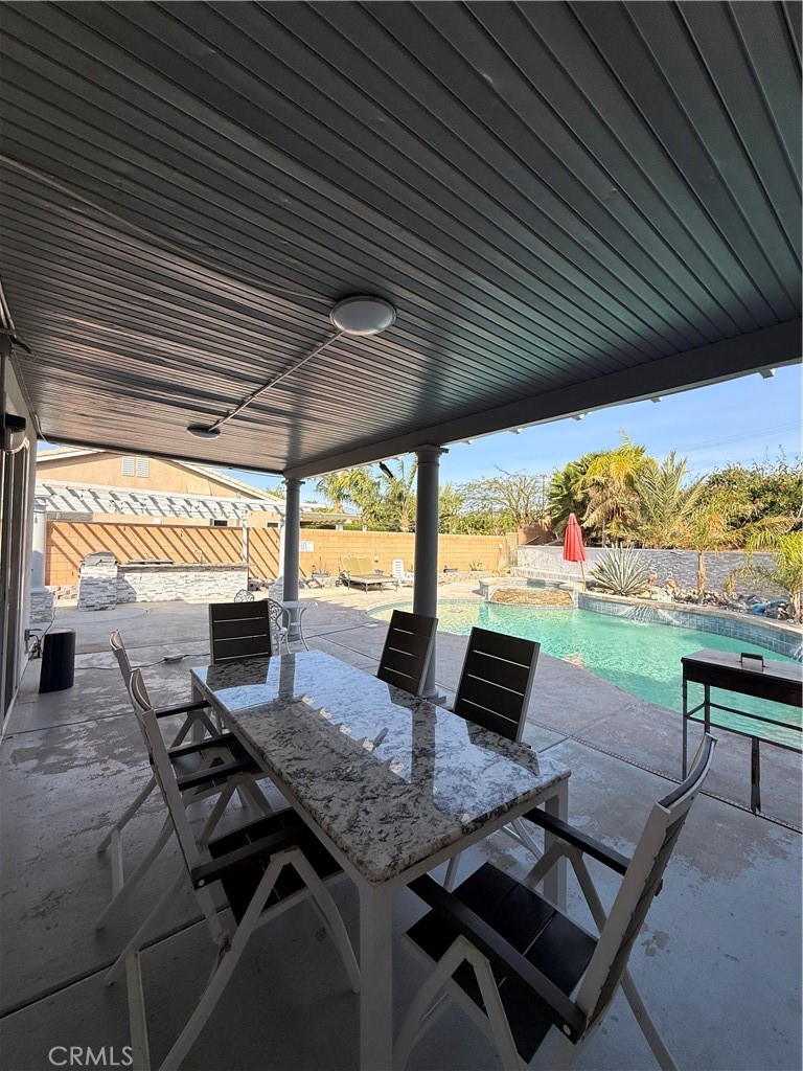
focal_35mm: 14
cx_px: 402
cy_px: 536
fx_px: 433
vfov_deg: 102.1
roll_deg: -1.1
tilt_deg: +1.7
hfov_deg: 85.7
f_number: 2.2
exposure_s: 1/1339
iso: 50
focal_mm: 2.22
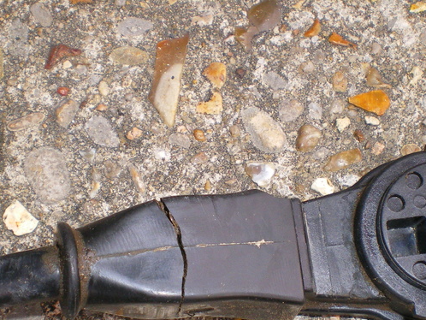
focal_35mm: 61
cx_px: 214
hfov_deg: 31.7
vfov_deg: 23.7
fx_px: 751
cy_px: 256
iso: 200
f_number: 4.6
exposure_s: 1/50
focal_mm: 6.3
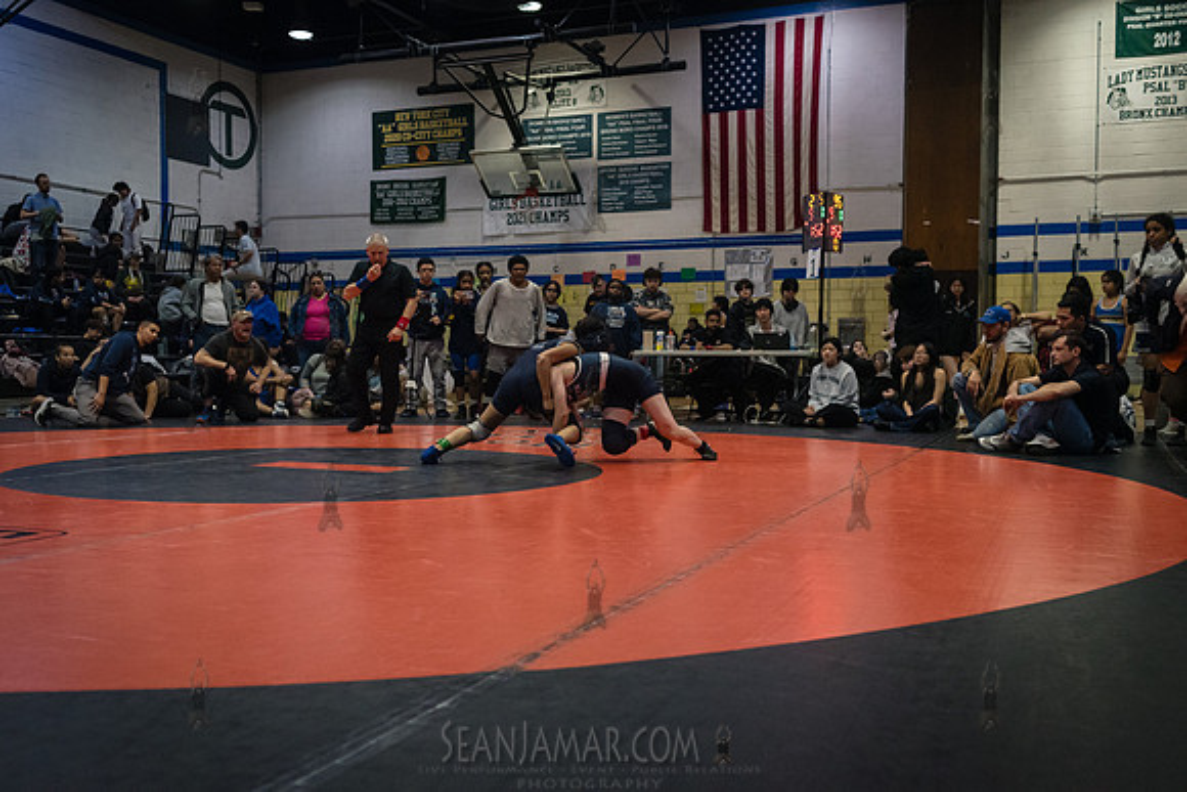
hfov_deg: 54.4
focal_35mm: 35
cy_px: 396
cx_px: 594
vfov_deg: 37.8
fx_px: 1155
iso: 5000
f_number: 3.2
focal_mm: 35
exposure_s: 1/1000
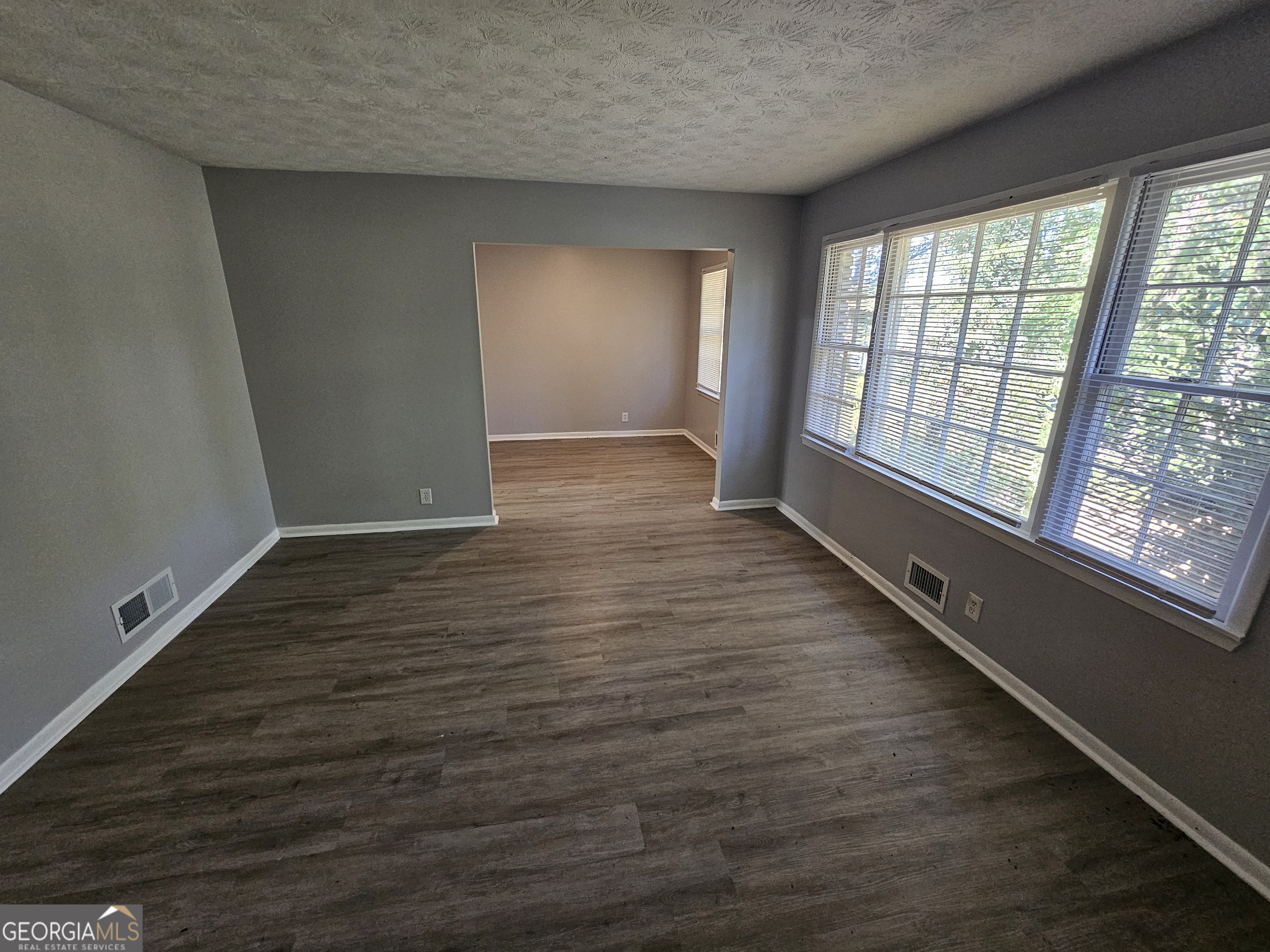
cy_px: 476
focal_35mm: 13
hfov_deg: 106.2
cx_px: 635
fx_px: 477
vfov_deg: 89.9
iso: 320
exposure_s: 1/60
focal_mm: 2.2
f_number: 2.2
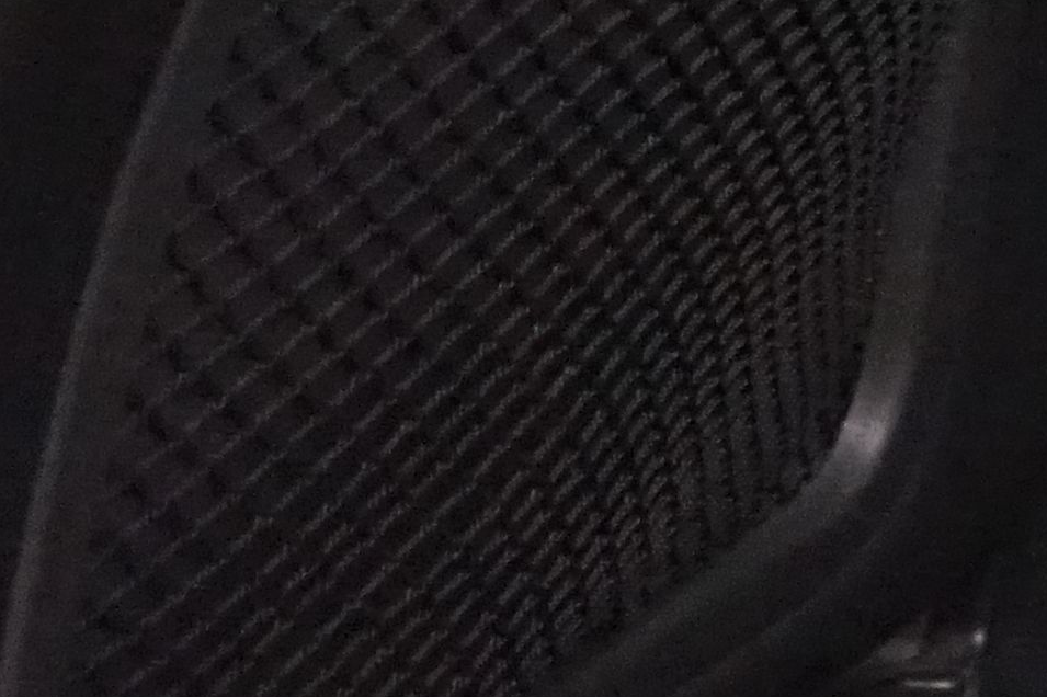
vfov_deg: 7.4
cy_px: -761
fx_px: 5117
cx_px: 3060
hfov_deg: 9.4
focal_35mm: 176
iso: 6400
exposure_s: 1/50
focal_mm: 28
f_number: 3.5
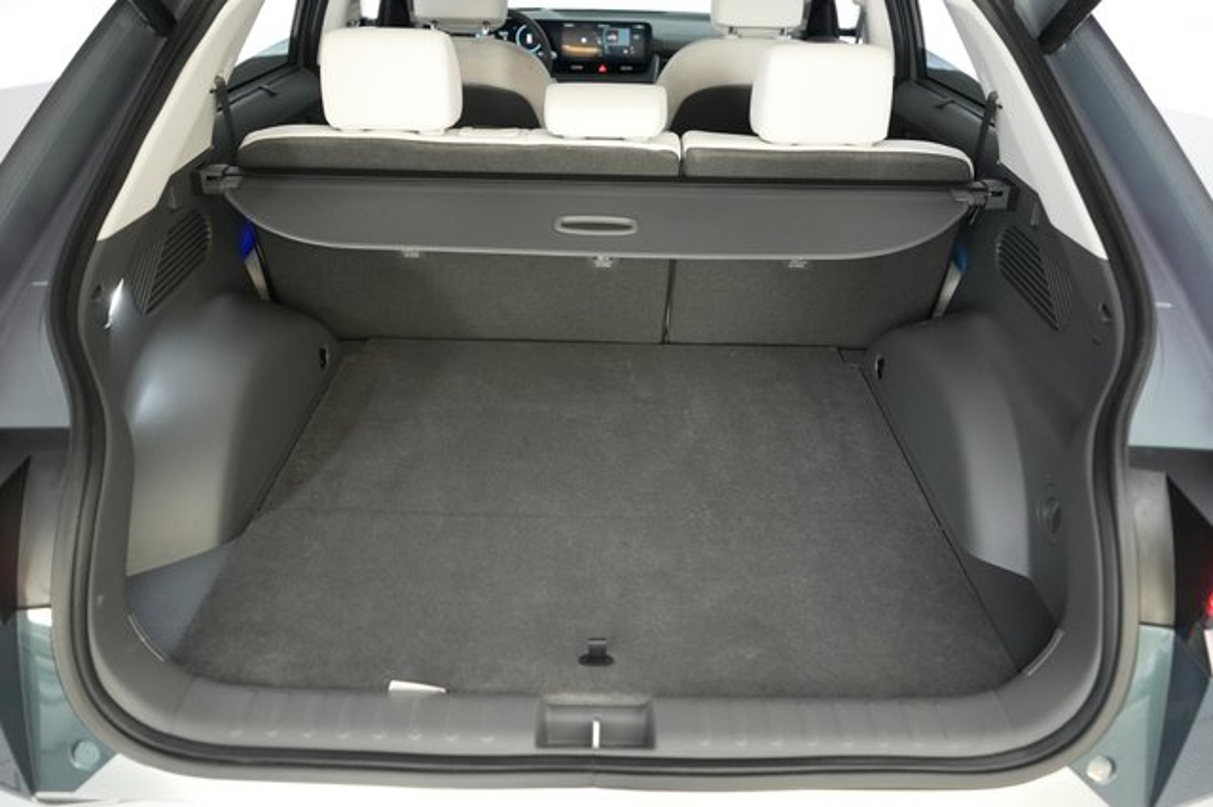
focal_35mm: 28
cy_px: 404
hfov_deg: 65.5
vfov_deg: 46.4
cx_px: 606
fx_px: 943
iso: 5000
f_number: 2.8
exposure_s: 1/160
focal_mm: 28
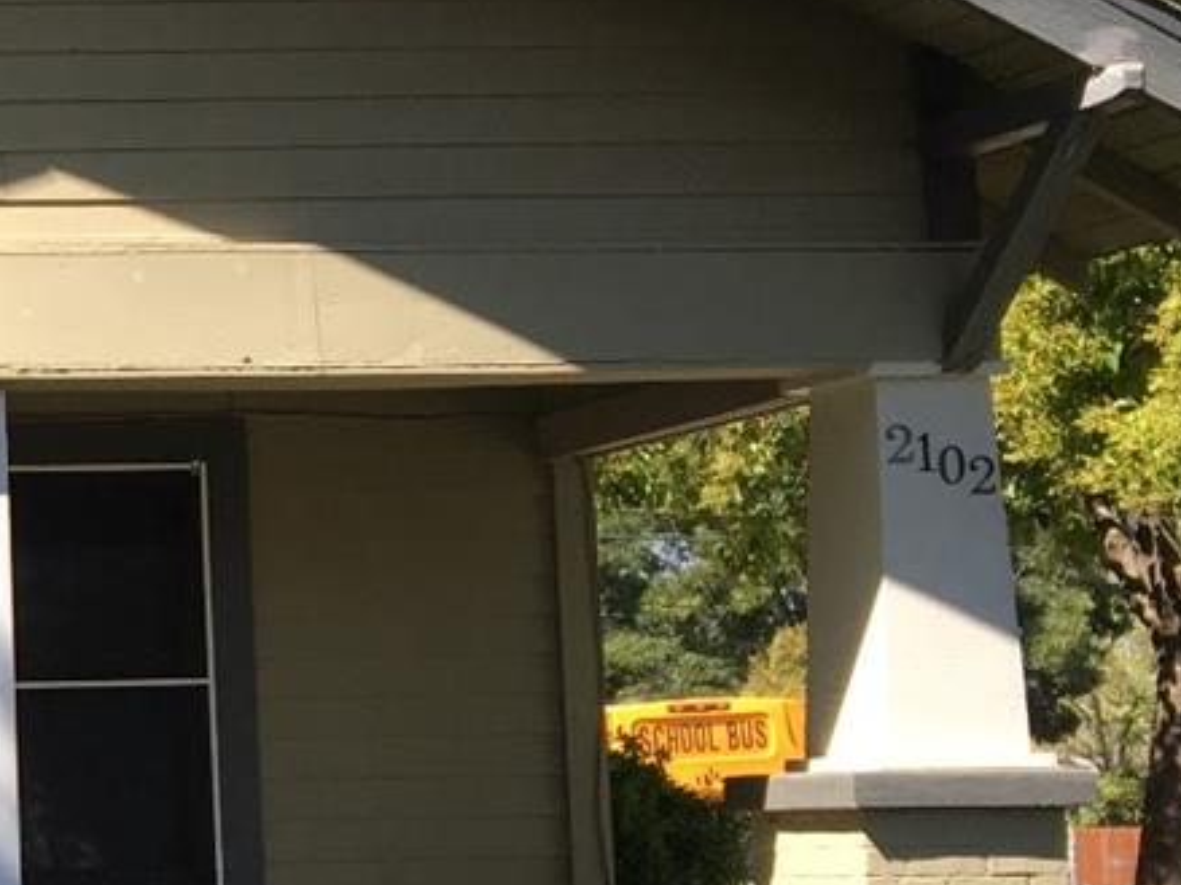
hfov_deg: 17.7
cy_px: 675
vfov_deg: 14.9
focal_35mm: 99
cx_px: -613
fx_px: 3377
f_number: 2.2
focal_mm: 4.15
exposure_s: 1/641
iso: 25
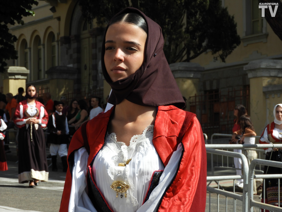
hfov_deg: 11.6
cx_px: 141
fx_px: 1385
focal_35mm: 170
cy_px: 106
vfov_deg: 8.7
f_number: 5.2
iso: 100
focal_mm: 30.5
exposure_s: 1/500
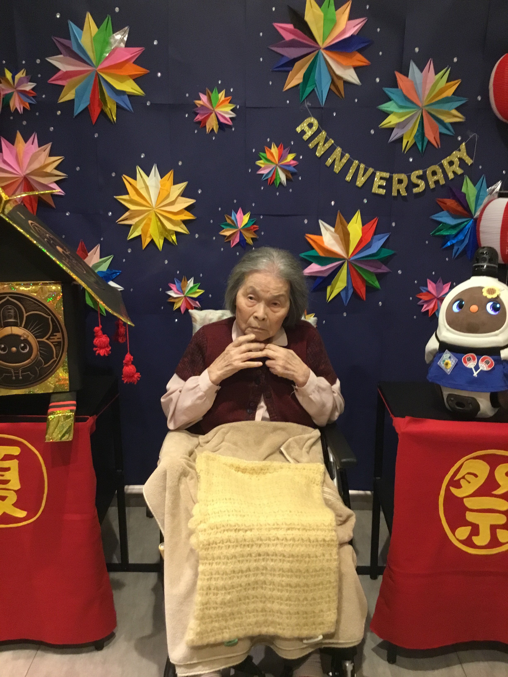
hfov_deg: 45.4
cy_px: 338
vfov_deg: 58.4
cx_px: 254
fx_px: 607
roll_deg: -0.4
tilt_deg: -13.5
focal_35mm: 31
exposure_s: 1/17
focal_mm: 3.3
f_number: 2.4
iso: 200
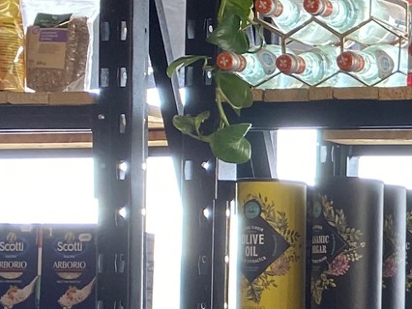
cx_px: 875
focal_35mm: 122
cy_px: 287
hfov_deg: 13.4
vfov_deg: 12.1
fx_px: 1453
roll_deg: -0.6
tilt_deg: +1.7
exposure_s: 1/50
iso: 80
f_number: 1.8
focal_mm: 4.25
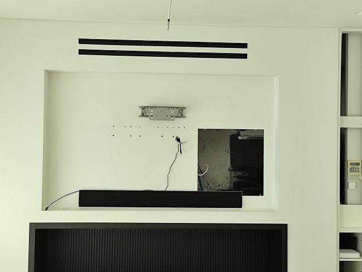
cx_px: 181
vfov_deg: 32.2
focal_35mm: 45
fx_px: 471
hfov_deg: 42.1
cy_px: 136
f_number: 1.79
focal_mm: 4.71
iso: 50
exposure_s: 1/100
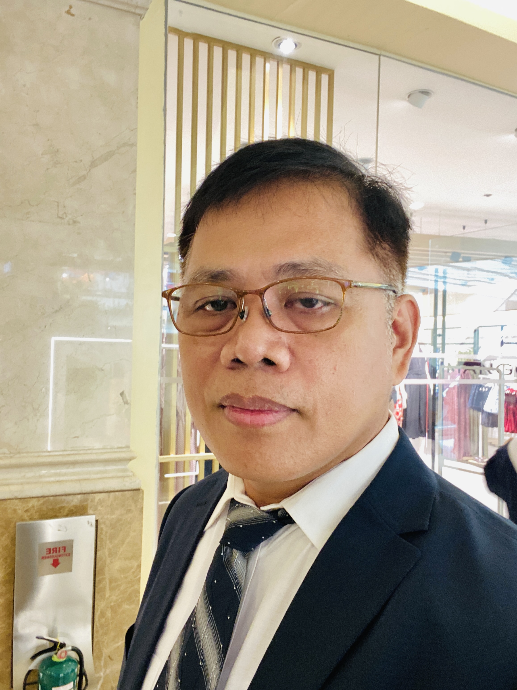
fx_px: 597
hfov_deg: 46.8
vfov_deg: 60.0
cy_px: 345
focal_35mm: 30
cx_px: 258
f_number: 2.2
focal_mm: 2.71
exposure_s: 1/40
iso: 250
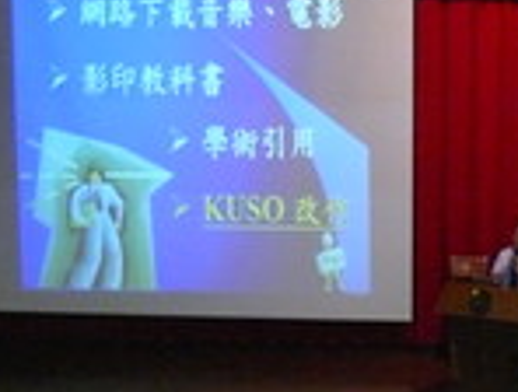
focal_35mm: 125
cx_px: 343
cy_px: 212
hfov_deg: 15.7
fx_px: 1877
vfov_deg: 11.9
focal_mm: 9.5
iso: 800
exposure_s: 1/25
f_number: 3.2
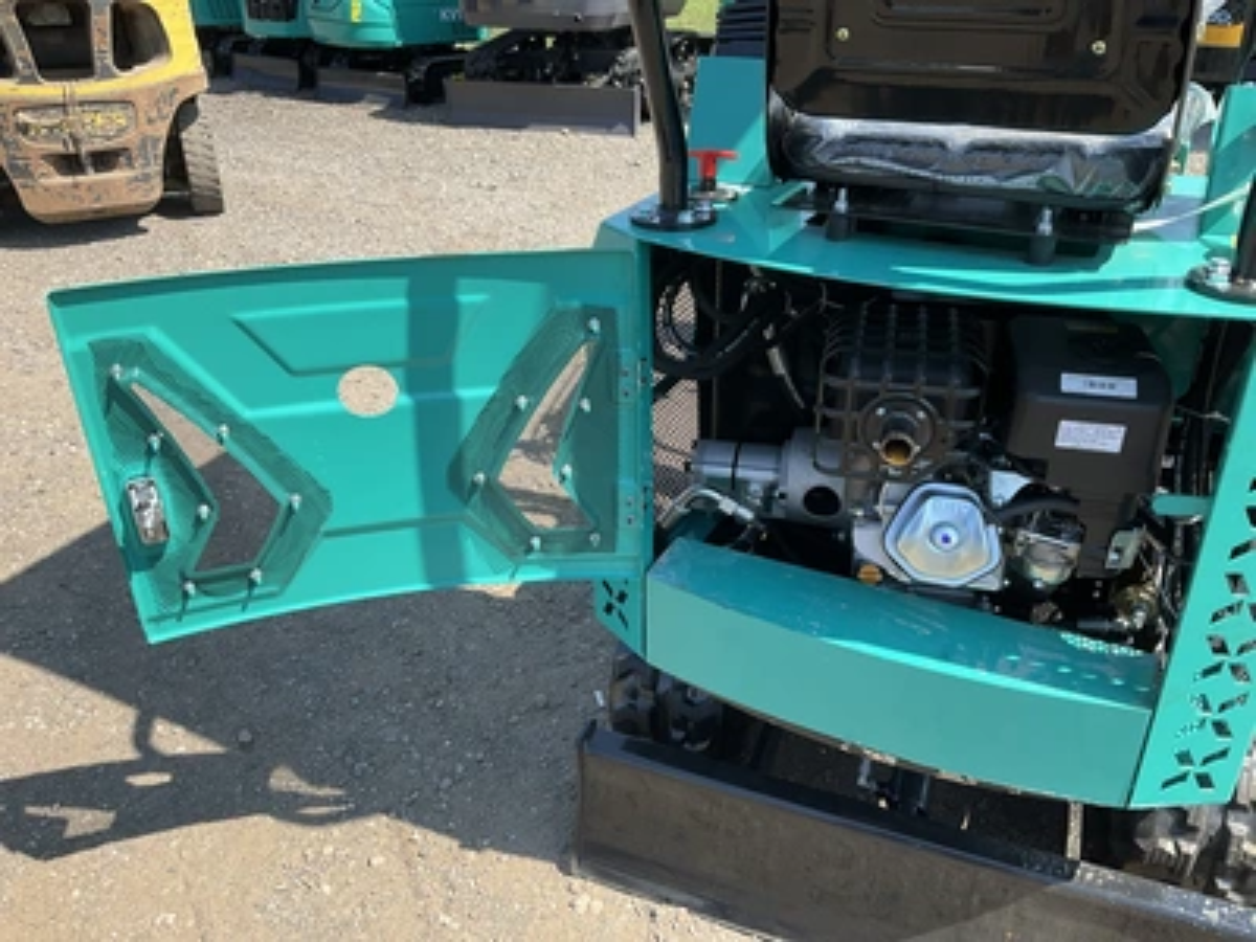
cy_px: 471
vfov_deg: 48.2
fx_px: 1052
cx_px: 628
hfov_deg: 61.7
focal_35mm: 29
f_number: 1.8
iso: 25
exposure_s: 1/650
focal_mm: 3
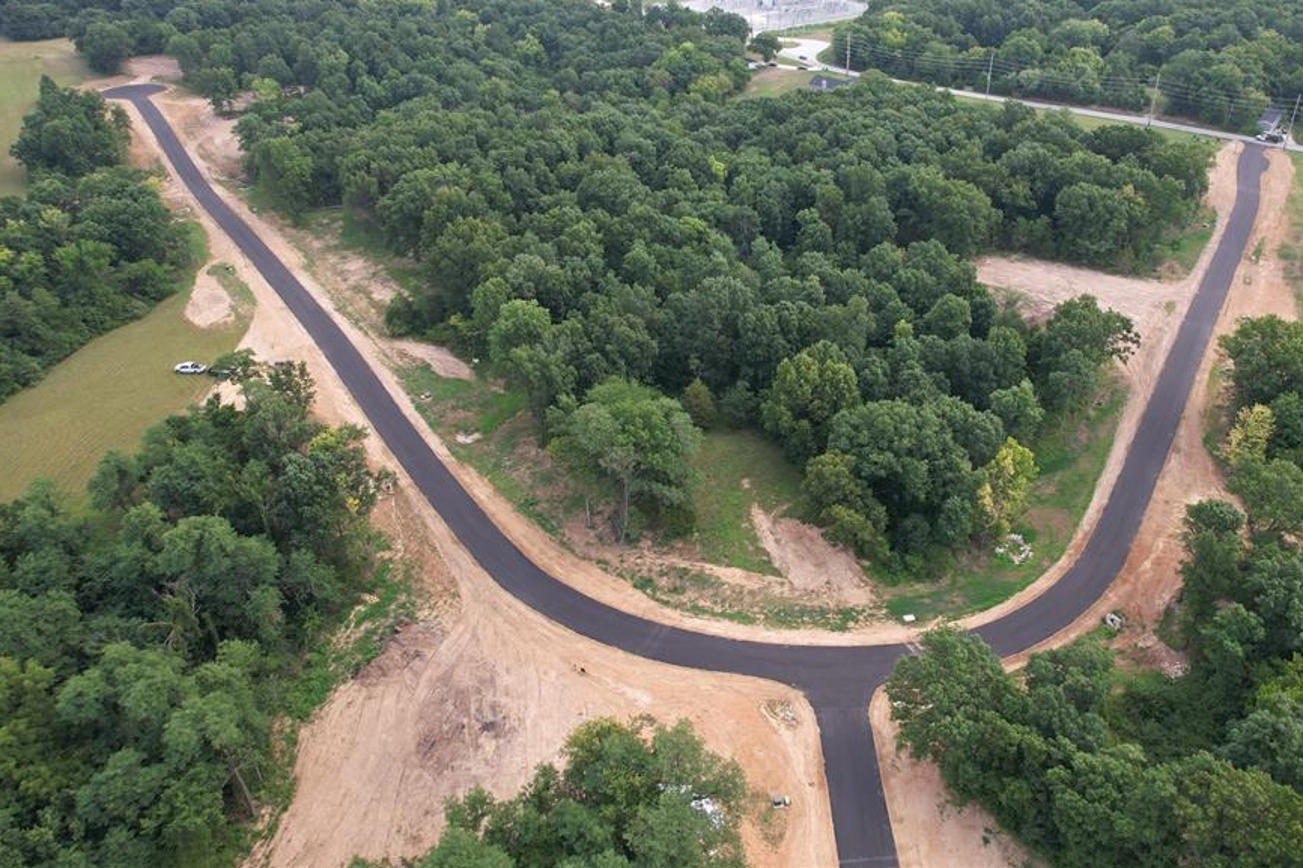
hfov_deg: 69.0
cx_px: 754
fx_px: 941
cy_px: 357
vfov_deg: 49.3
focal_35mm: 26
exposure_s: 1/400
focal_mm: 8.38
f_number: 2.8
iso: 100
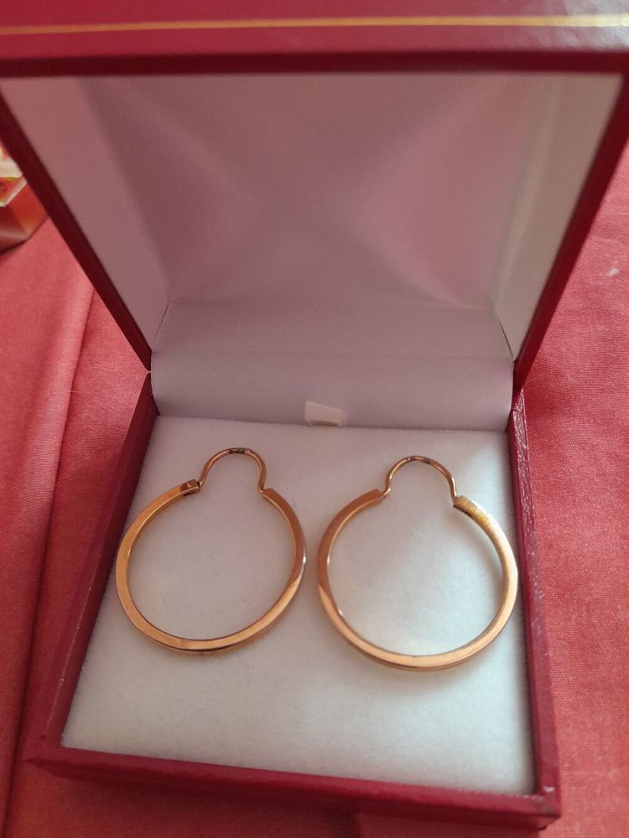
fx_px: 654
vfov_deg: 65.3
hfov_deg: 51.4
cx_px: 314
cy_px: 419
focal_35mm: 27
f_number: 1.8
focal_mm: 4
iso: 250
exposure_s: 1/50
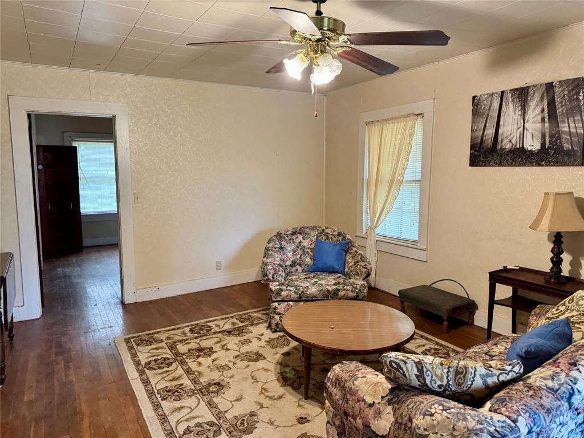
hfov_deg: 71.6
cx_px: 292
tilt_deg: -6.1
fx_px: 405
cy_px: 219
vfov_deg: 56.8
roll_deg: +0.8
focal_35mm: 24
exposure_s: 1/60
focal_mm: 6.76
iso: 400
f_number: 1.78
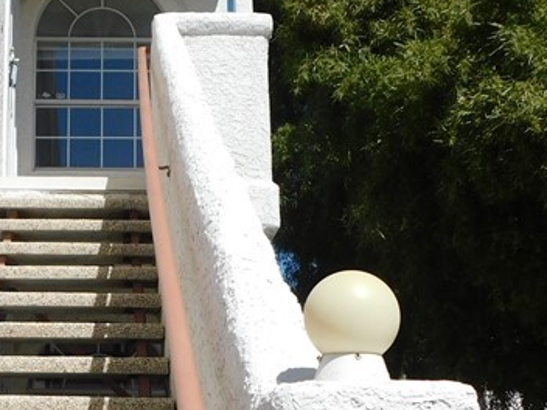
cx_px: 53
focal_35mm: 67
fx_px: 1059
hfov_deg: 27.9
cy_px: 301
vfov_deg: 21.8
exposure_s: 1/800
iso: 125
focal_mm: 4
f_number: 6
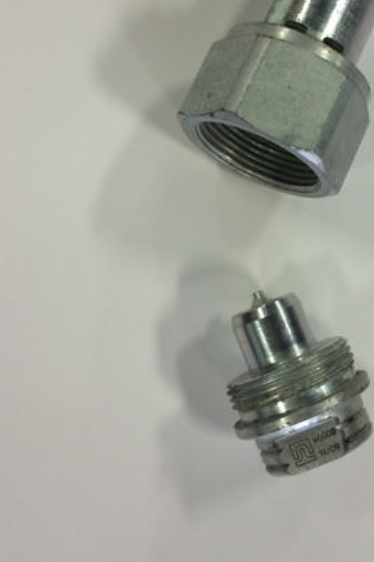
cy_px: 197
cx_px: 268
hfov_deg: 27.2
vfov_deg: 40.0
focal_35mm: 49
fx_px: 764
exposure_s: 1/40
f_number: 2.2
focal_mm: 4.12
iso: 50
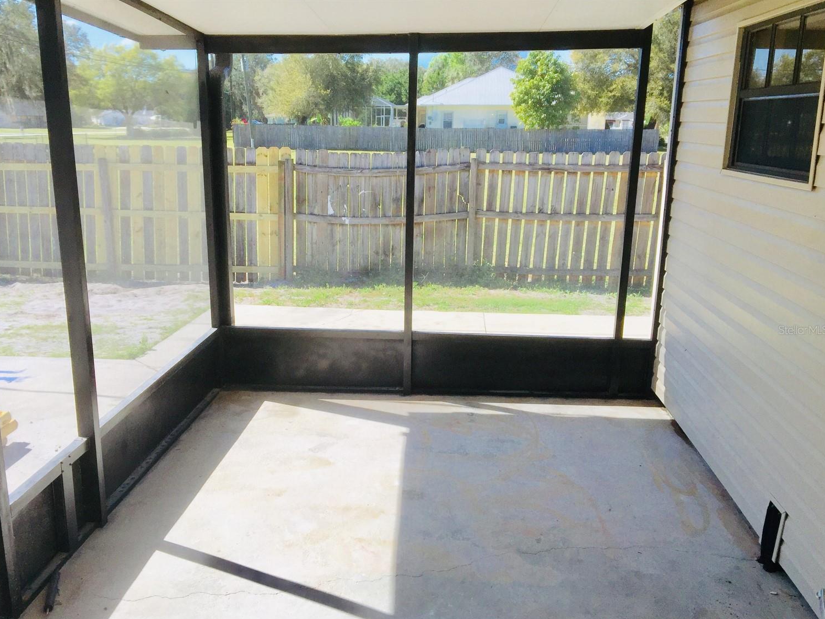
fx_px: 739
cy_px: 330
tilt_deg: -14.8
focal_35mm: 31
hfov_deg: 58.3
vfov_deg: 45.4
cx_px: 390
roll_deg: -2.6
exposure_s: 1/1068
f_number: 2.2
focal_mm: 4.15
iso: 32
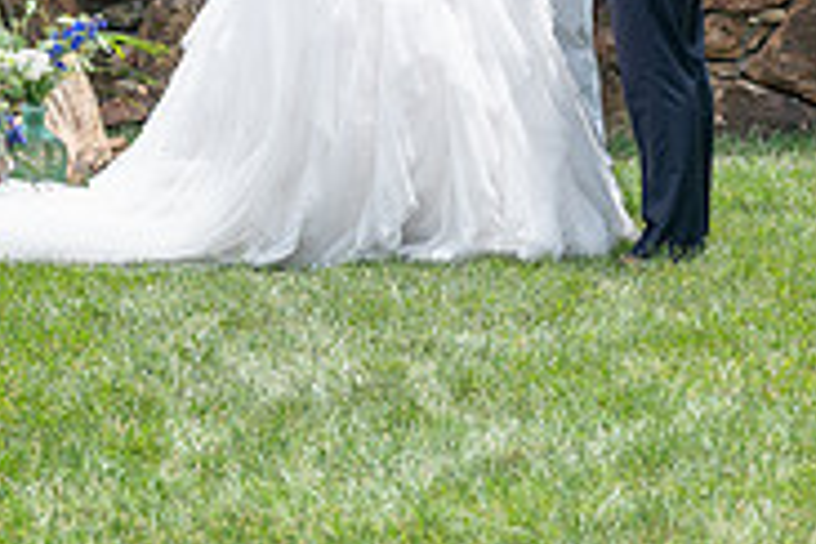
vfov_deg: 5.4
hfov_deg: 8.1
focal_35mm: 253
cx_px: 571
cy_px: -33
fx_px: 5734
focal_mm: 76
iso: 100
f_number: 3.5
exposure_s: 1/640
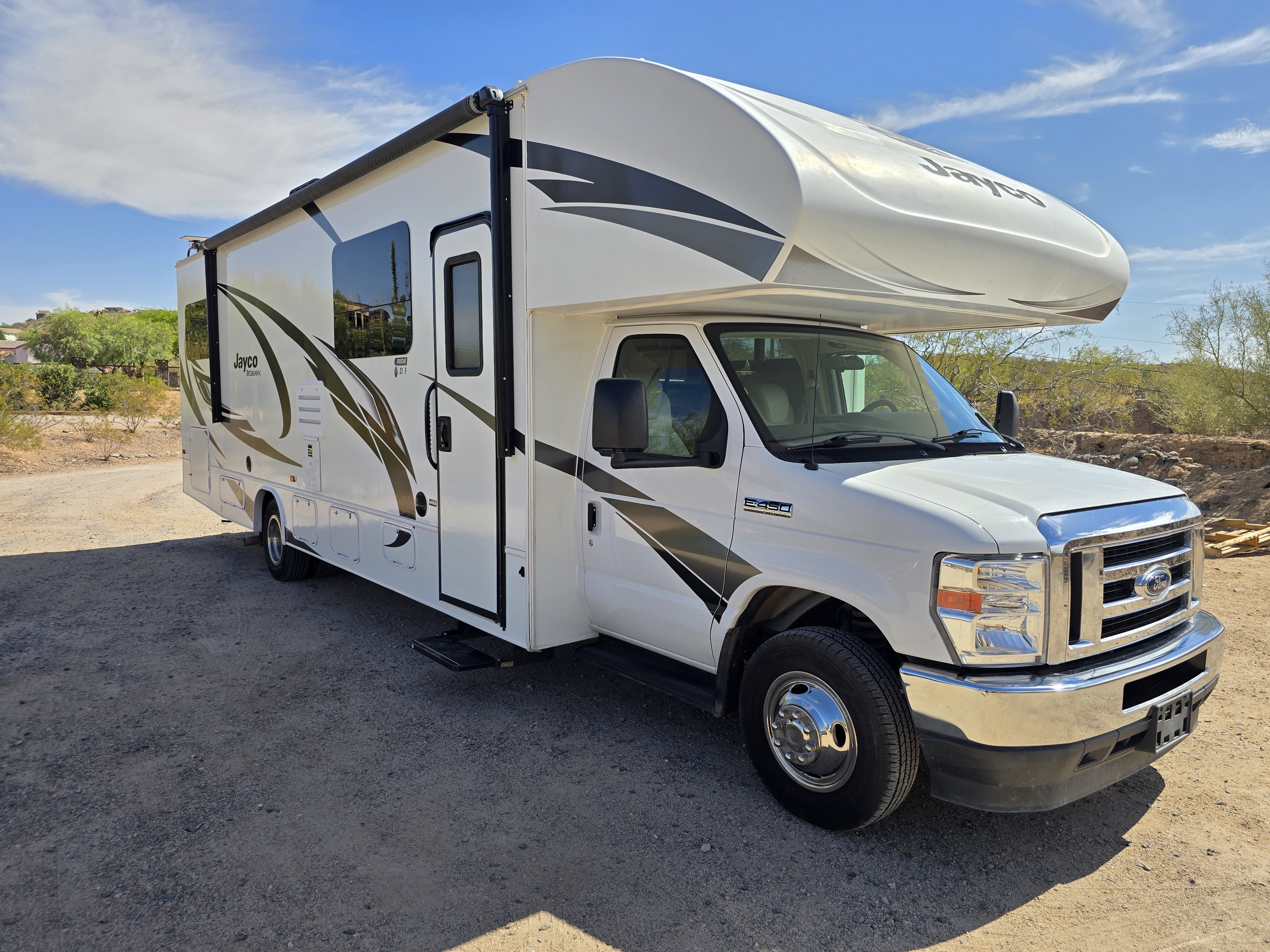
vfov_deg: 58.9
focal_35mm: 23
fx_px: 844
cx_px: 635
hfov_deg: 73.9
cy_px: 476
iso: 12
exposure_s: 1/769
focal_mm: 6.3
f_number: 1.7
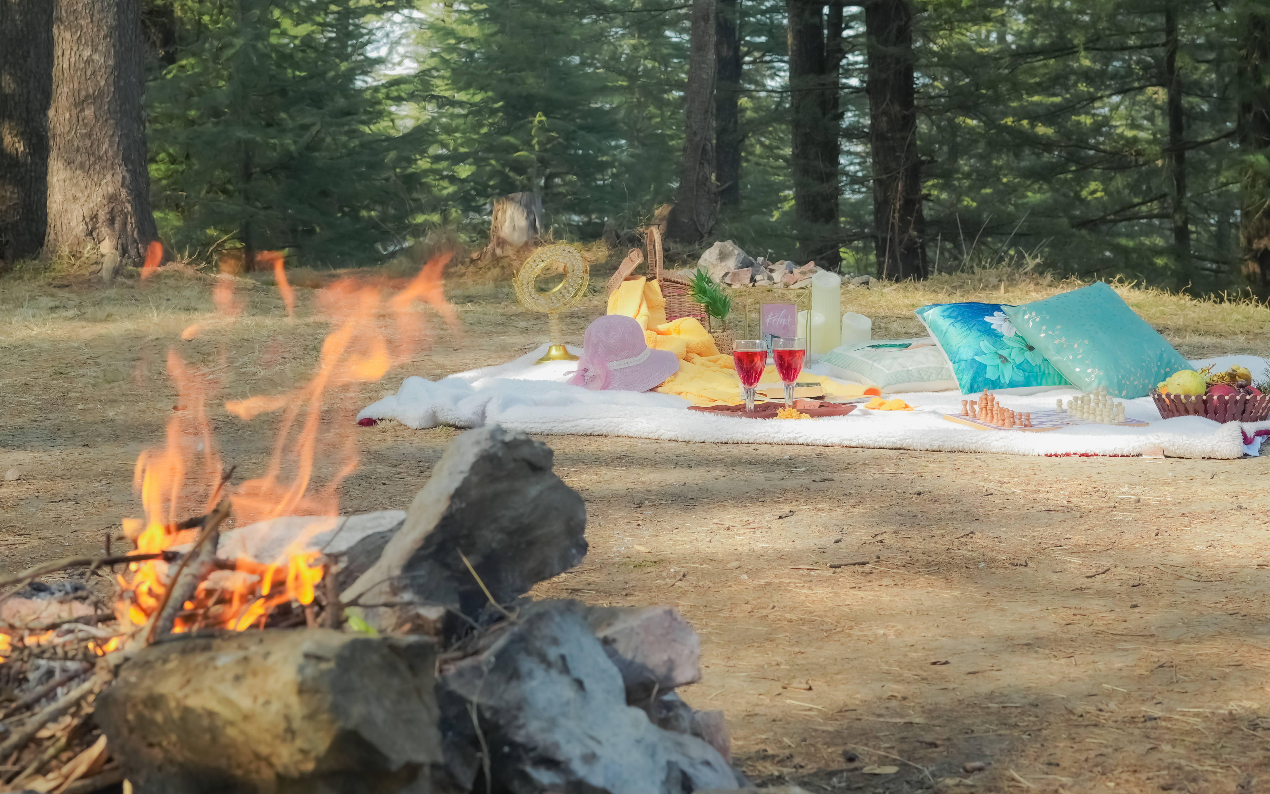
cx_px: 590
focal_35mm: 78
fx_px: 2700
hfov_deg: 26.5
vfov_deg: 16.6
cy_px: 148
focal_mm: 50
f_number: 7.1
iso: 320
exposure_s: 1/160
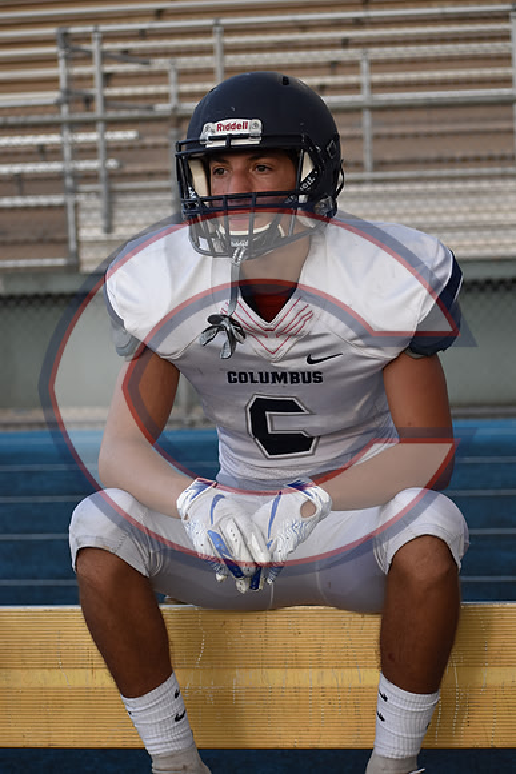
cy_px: 387
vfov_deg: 18.2
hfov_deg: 12.2
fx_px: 2417
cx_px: 258
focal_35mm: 112
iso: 560
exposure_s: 1/1000
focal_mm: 75
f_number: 4.8
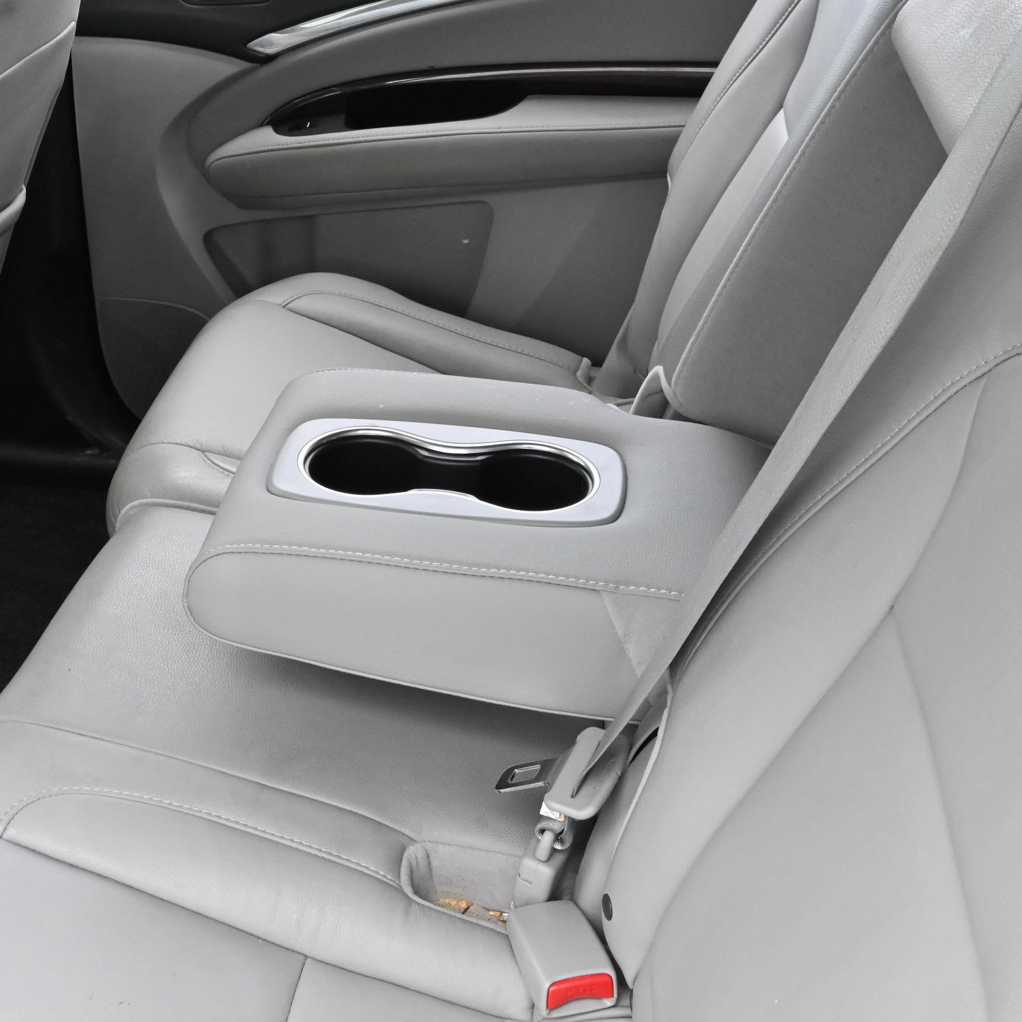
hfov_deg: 37.8
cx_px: 325
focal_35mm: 44
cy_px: 531
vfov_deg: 38.3
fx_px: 1472
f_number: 14
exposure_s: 1/160
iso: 1600
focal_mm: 20.5
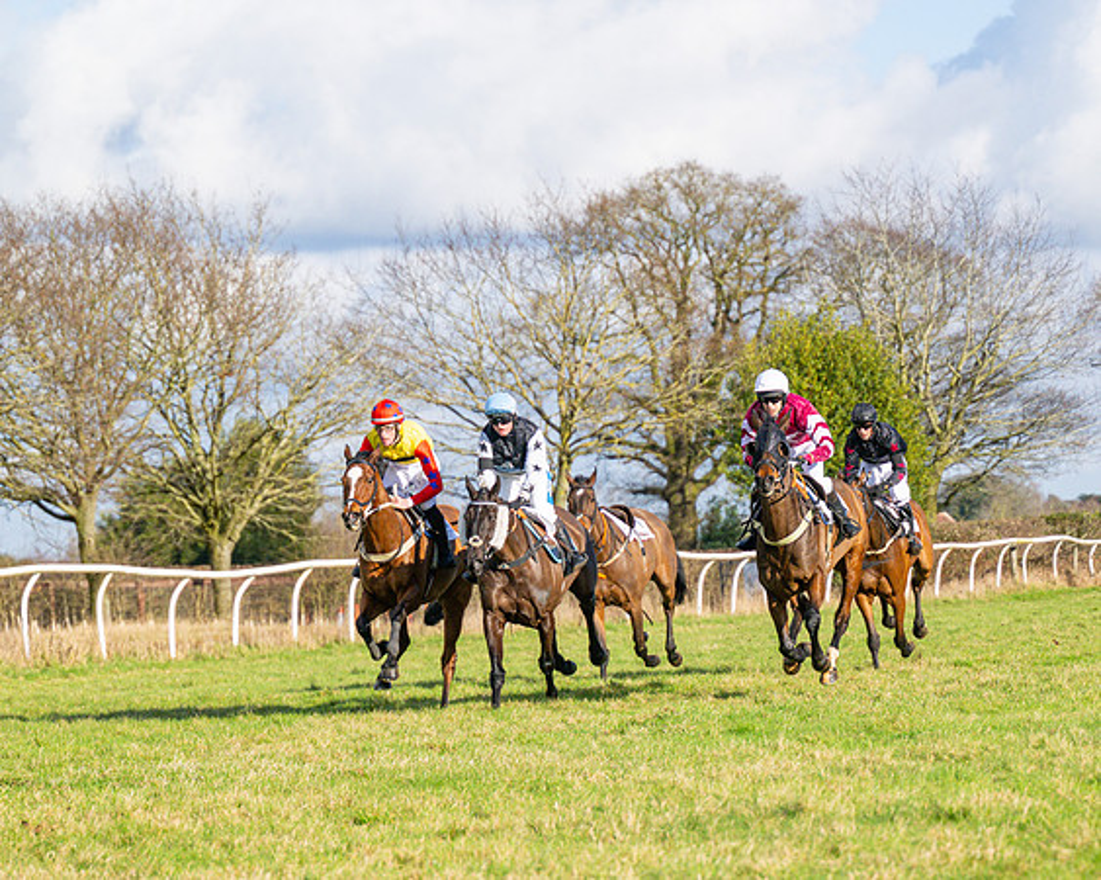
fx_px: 6258
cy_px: 472
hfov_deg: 10.1
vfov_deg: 8.0
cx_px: 604
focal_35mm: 192
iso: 400
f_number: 4
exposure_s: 1/5000
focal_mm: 120
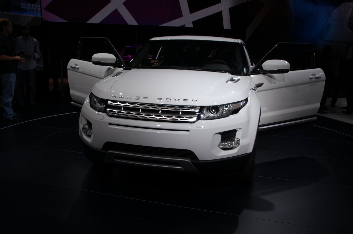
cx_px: 176
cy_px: 117
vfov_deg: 39.9
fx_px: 323
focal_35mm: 33
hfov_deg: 57.3
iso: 200
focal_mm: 22
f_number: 8
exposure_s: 1/250
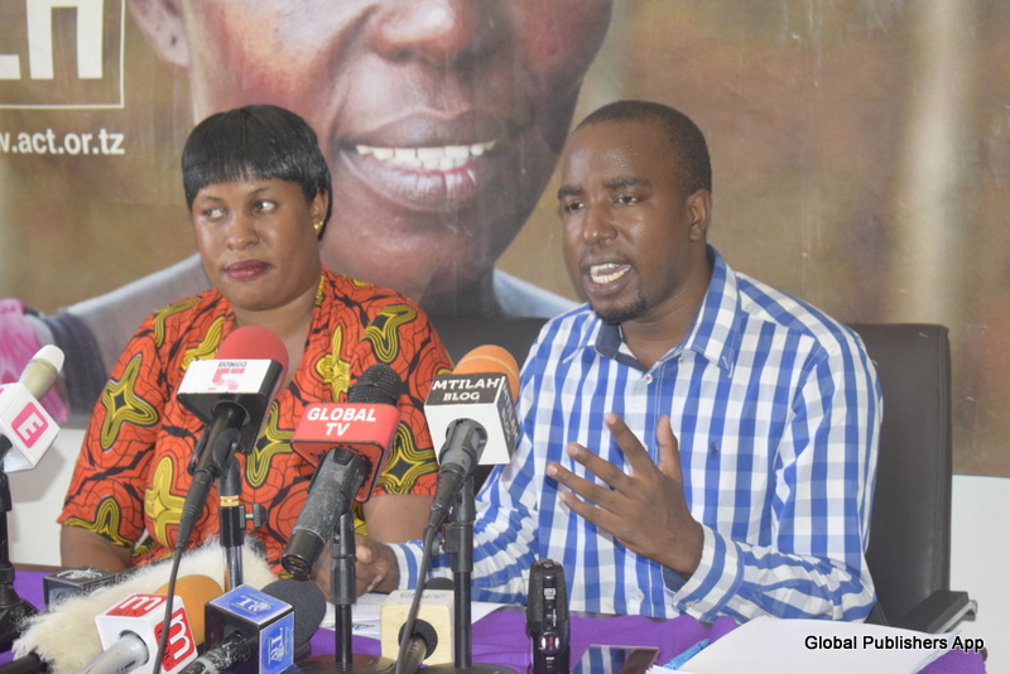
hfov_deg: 24.6
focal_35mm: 82
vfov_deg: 16.6
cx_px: 505
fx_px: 2315
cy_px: 337
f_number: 5.6
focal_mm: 55
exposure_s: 1/60
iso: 2500
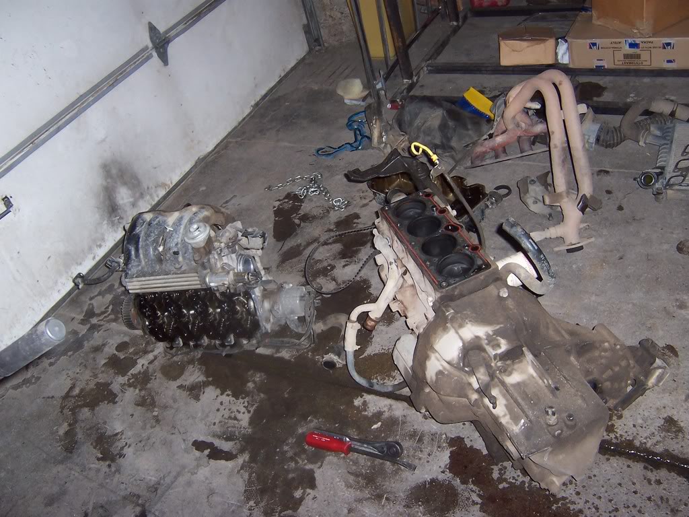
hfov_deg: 51.4
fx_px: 717
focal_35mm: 36
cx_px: 344
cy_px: 258
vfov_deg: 39.7
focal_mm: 5.6
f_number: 2.8
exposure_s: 1/60
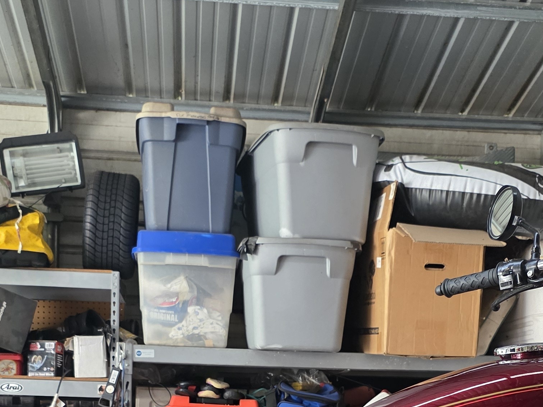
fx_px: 957
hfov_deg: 31.7
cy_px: 458
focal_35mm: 61
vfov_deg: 22.5
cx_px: 288
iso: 640
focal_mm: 6.3
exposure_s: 1/120
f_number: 1.7
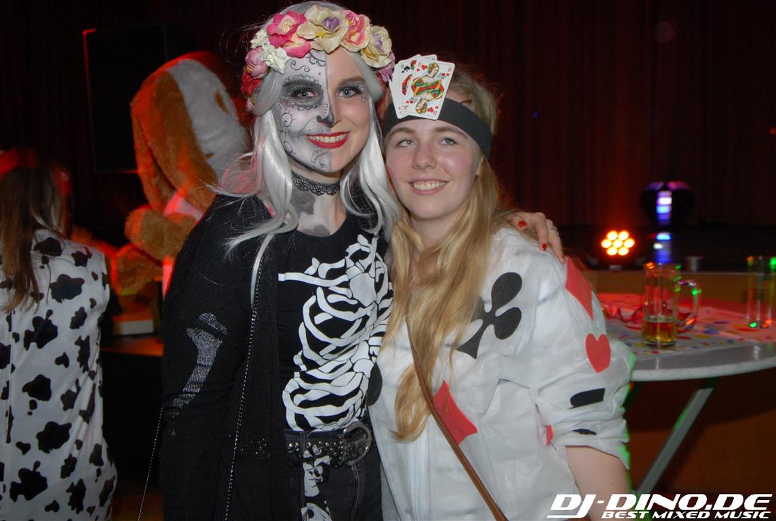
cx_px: 388
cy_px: 260
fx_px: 778
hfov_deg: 53.0
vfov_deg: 37.0
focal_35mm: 36
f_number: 5.6
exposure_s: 1/8
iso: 400
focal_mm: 24
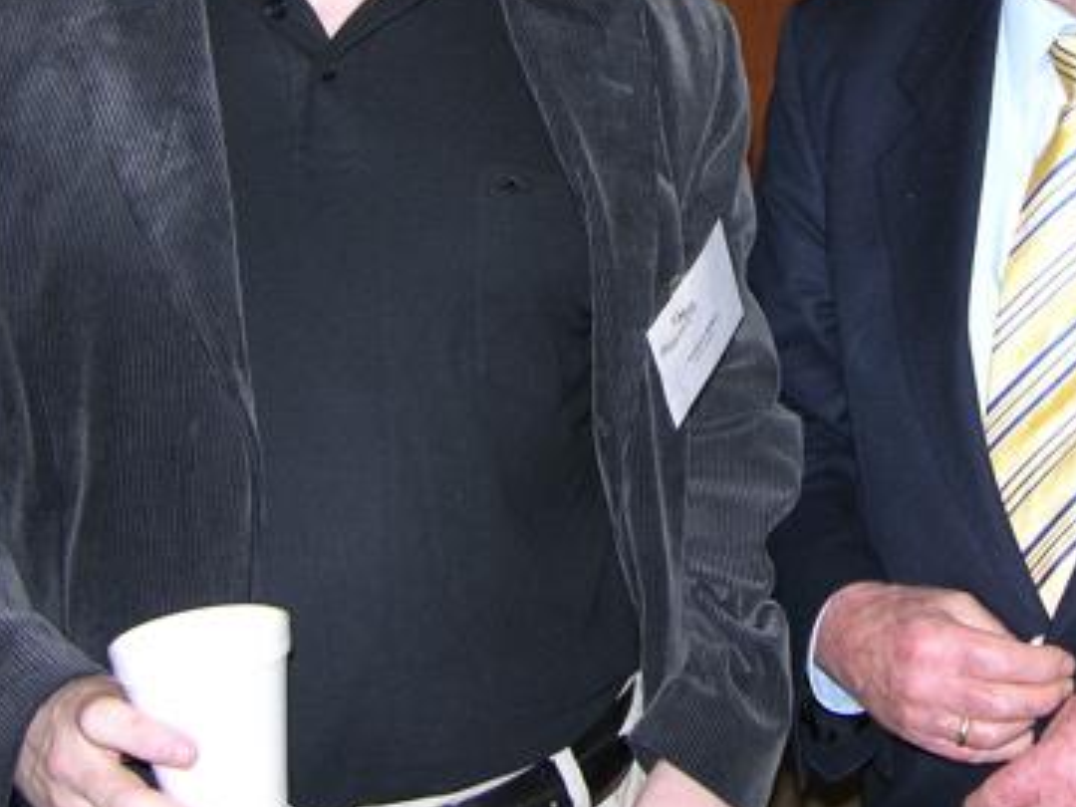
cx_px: 783
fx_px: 2238
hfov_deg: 26.7
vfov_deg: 20.1
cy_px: 118
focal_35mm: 72
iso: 50
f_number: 2.8
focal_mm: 8.9
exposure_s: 1/60.1
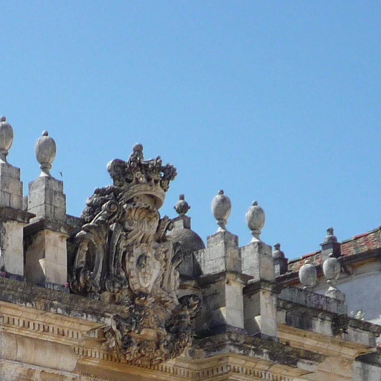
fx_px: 1606
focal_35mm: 129
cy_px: 508
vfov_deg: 13.0
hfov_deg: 13.3
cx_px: -32
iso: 100
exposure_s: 1/800
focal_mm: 6.3
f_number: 4.5
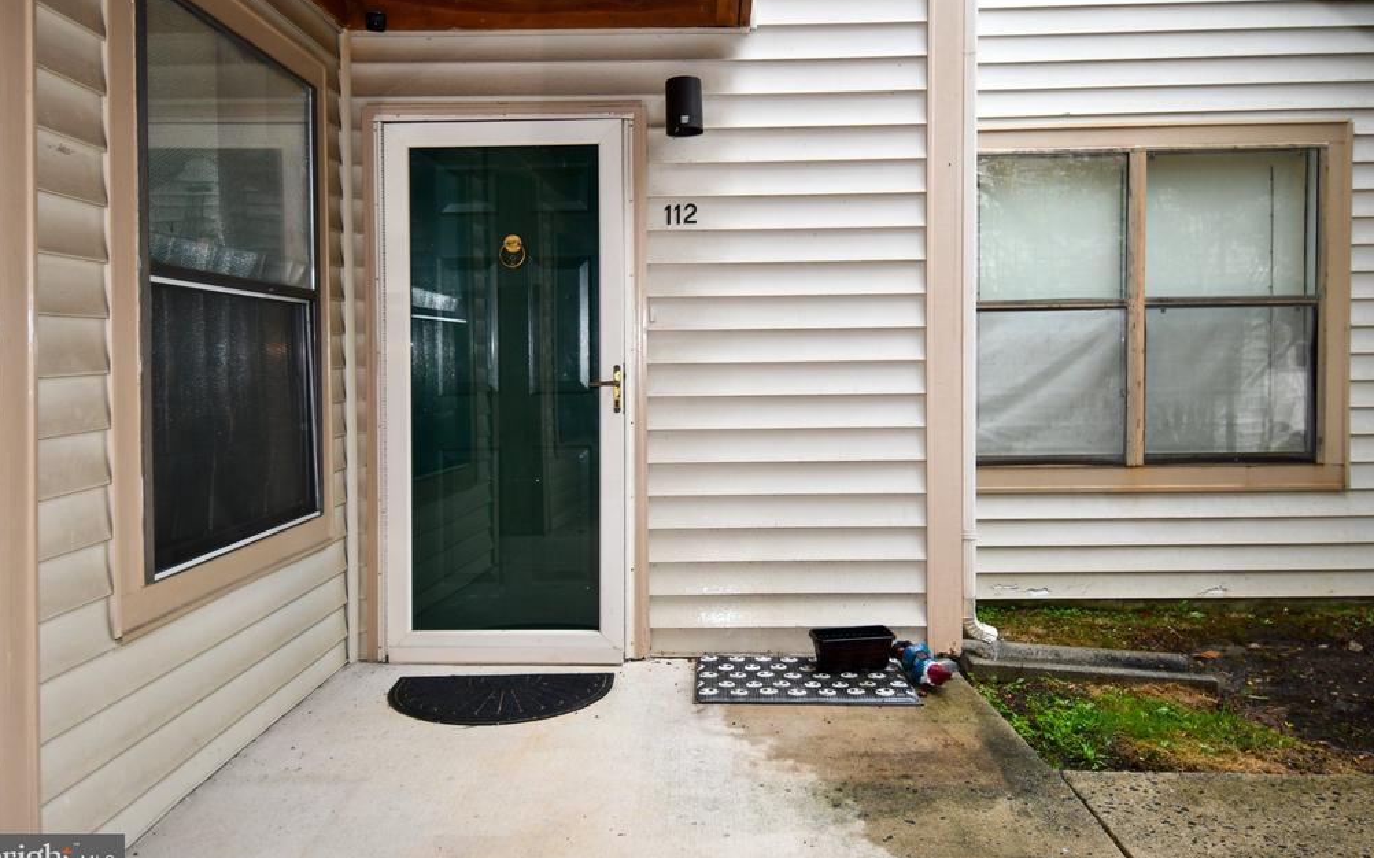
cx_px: 675
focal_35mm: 25
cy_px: 416
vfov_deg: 49.3
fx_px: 936
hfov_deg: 72.5
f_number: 4
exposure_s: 1/60
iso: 320
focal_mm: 16
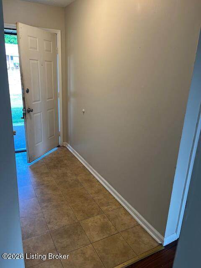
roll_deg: -2.0
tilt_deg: -16.9
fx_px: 201
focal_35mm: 26
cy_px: 134
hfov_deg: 53.1
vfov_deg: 67.3
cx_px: 100
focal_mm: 5.1
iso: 125
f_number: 1.6
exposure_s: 1/120
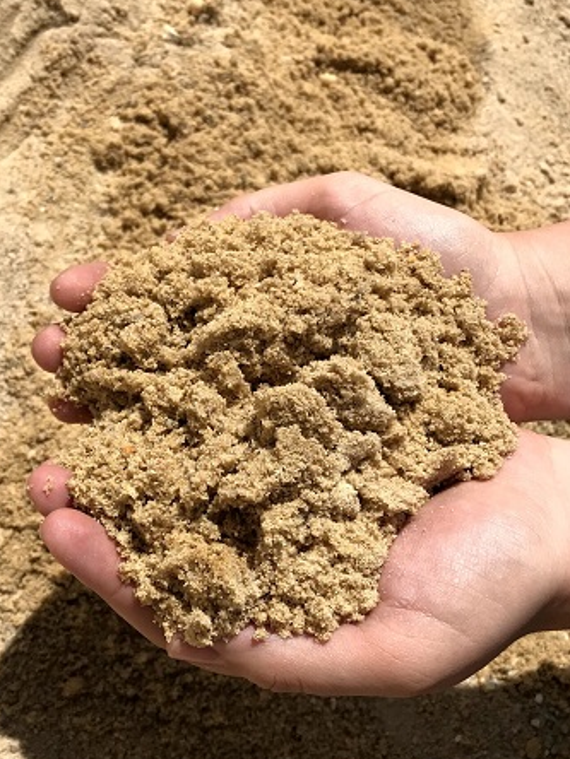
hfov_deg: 34.0
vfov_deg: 44.7
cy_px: 342
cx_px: 187
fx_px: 922
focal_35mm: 42
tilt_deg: -55.3
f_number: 1.8
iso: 20
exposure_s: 1/5319
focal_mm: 3.99
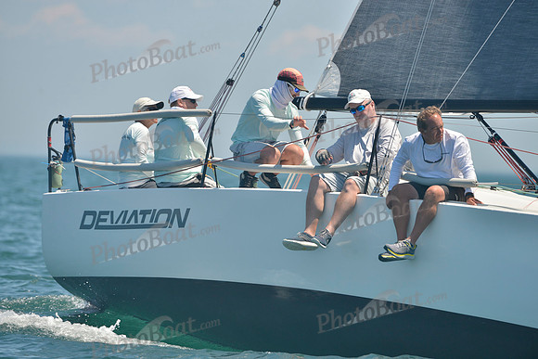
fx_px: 3587
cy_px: 180
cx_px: 269
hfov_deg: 8.6
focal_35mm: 240
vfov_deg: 5.7
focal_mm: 240
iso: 280
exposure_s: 1/1000
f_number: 6.3
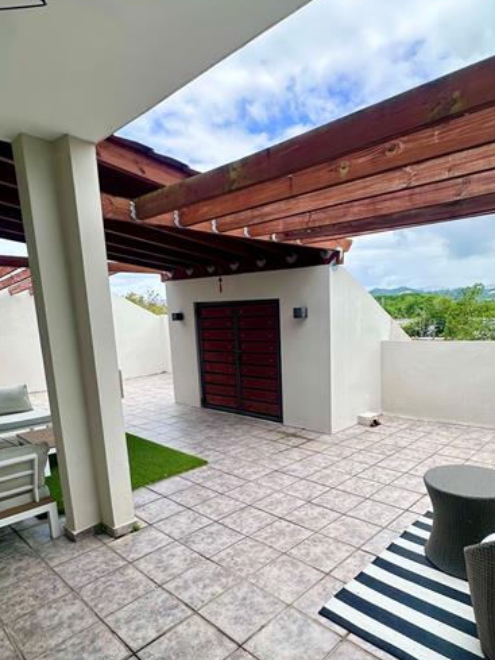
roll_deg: +1.0
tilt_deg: -10.3
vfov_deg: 75.6
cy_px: 394
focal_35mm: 22
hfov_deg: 60.8
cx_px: 287
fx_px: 419
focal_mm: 2.22
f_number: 2.2
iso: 50
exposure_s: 1/1221
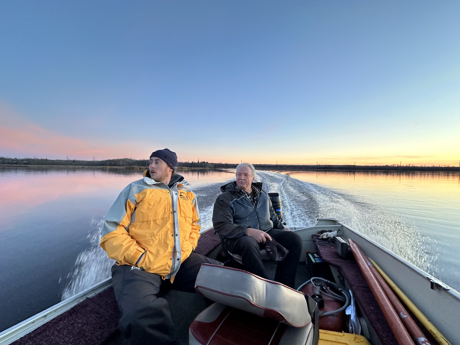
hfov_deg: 102.1
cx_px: 230
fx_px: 186
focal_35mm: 14
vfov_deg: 85.7
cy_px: 172
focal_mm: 2.22
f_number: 2.2
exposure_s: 1/99
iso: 200
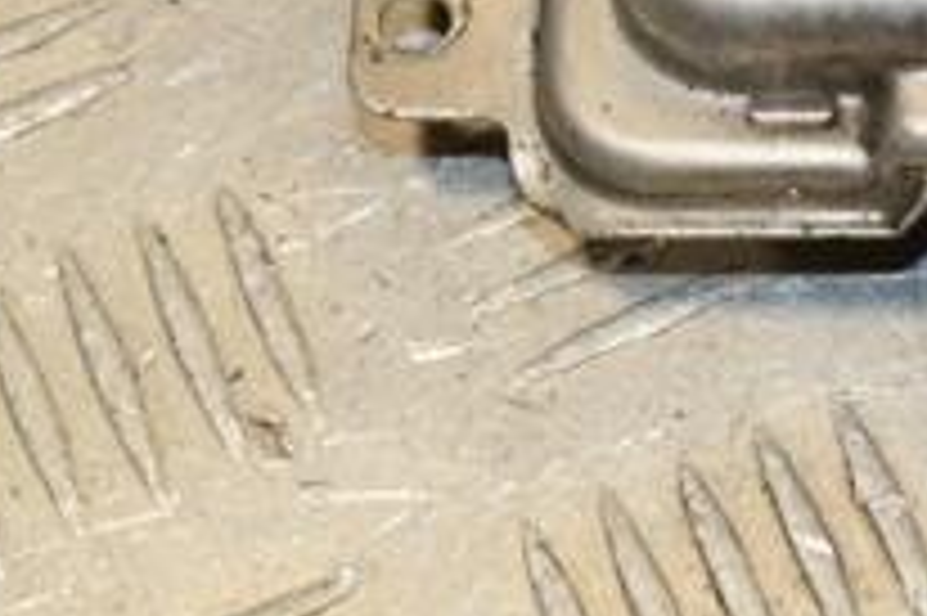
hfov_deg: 8.9
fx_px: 5840
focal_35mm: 227
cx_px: 1282
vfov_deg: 6.0
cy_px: -166
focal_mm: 52
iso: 800
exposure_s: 1/200
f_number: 10
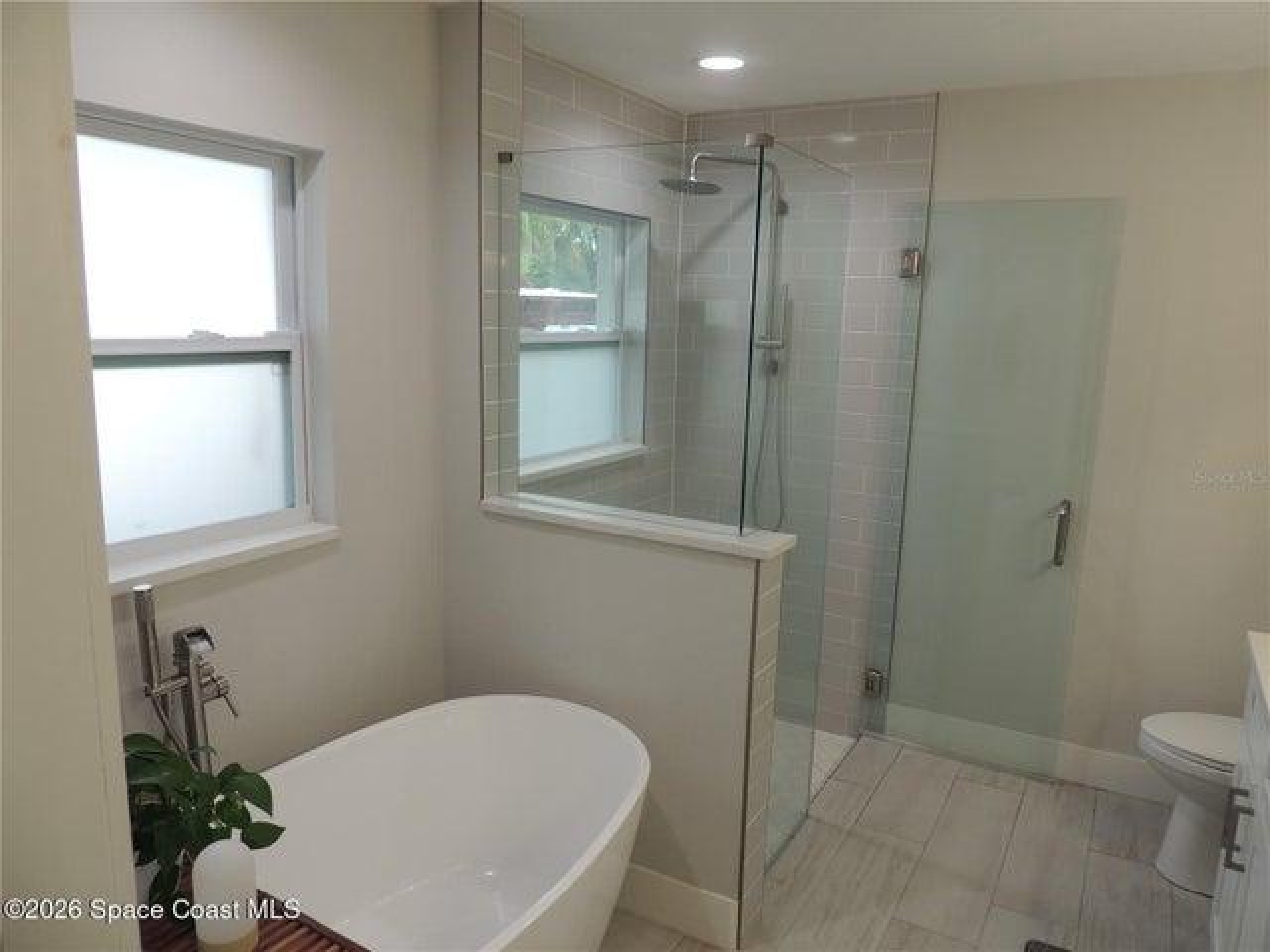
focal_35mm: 24
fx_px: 881
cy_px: 476
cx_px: 635
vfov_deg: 56.8
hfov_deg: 71.6
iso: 100
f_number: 3
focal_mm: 4.3
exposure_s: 1/40
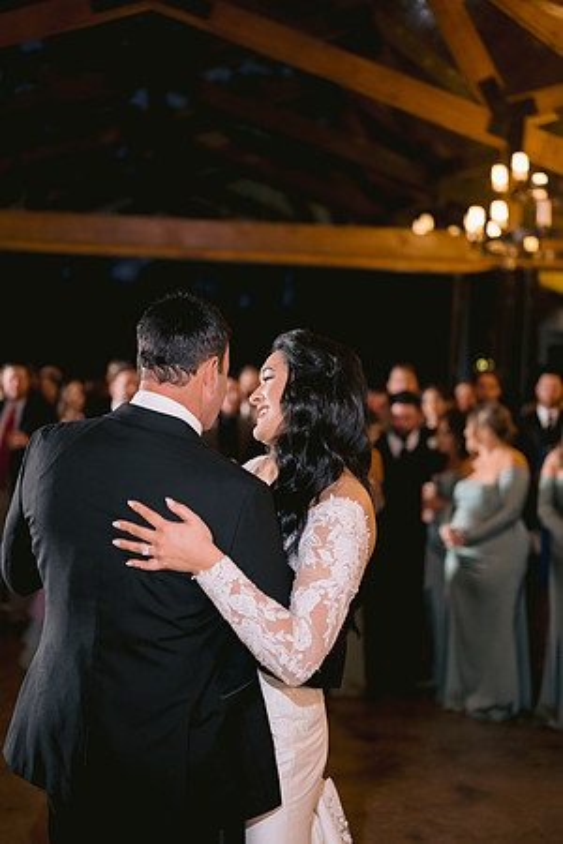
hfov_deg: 27.0
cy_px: 422
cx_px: 282
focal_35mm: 50
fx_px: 1173
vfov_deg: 39.6
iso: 800
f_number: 2
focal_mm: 50
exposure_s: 1/125
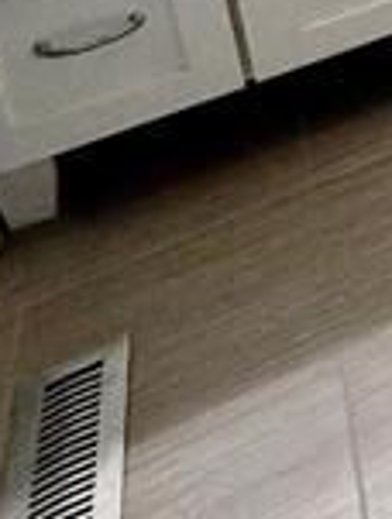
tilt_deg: -15.9
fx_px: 1068
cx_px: 949
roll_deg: -0.1
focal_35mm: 71
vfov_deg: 20.0
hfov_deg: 14.1
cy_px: -409
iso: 250
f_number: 2.2
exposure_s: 1/120
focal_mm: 2.22
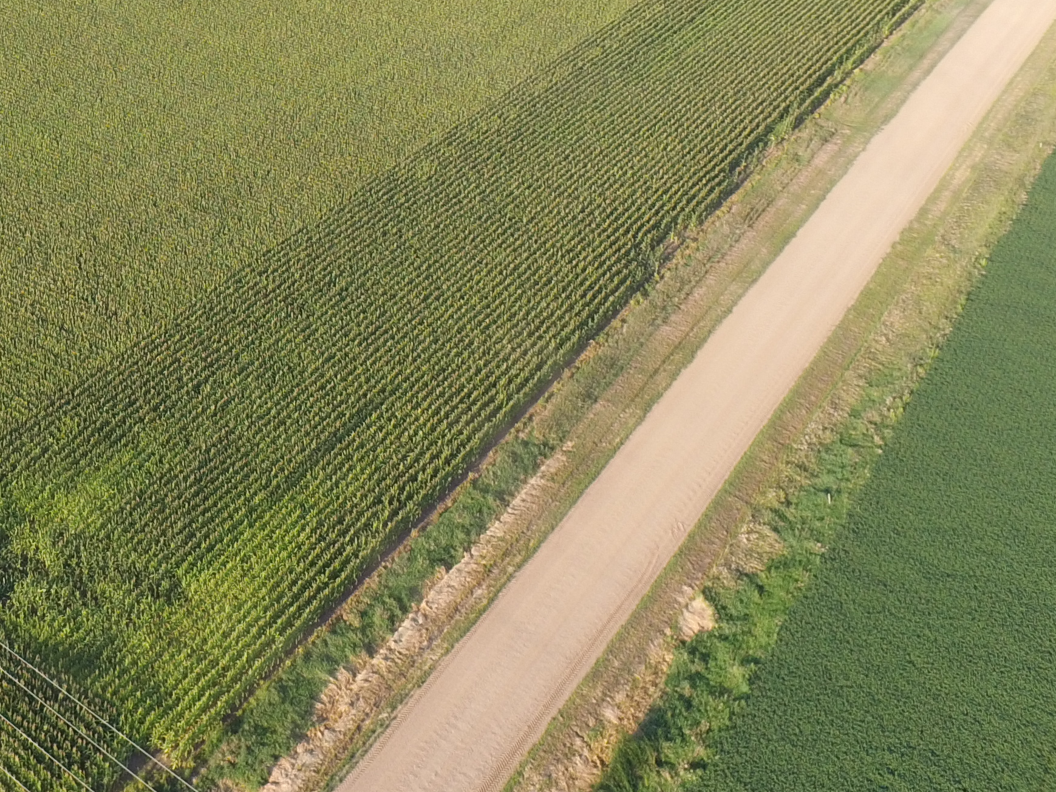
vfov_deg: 28.9
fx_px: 1403
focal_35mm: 46
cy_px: -55
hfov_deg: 36.7
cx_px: -19
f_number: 2.8
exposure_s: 1/253
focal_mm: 3.61
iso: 100
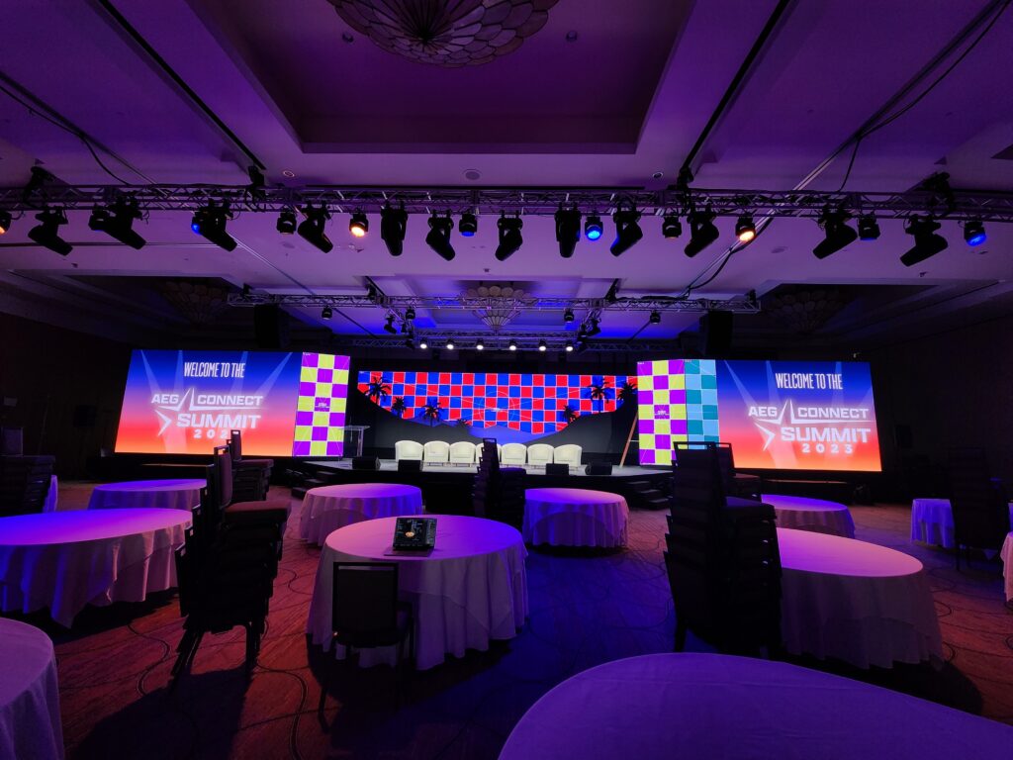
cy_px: 380
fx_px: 380
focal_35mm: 13
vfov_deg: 89.9
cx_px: 506
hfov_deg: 106.2
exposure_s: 1/60
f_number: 2.2
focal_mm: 2.2
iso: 80
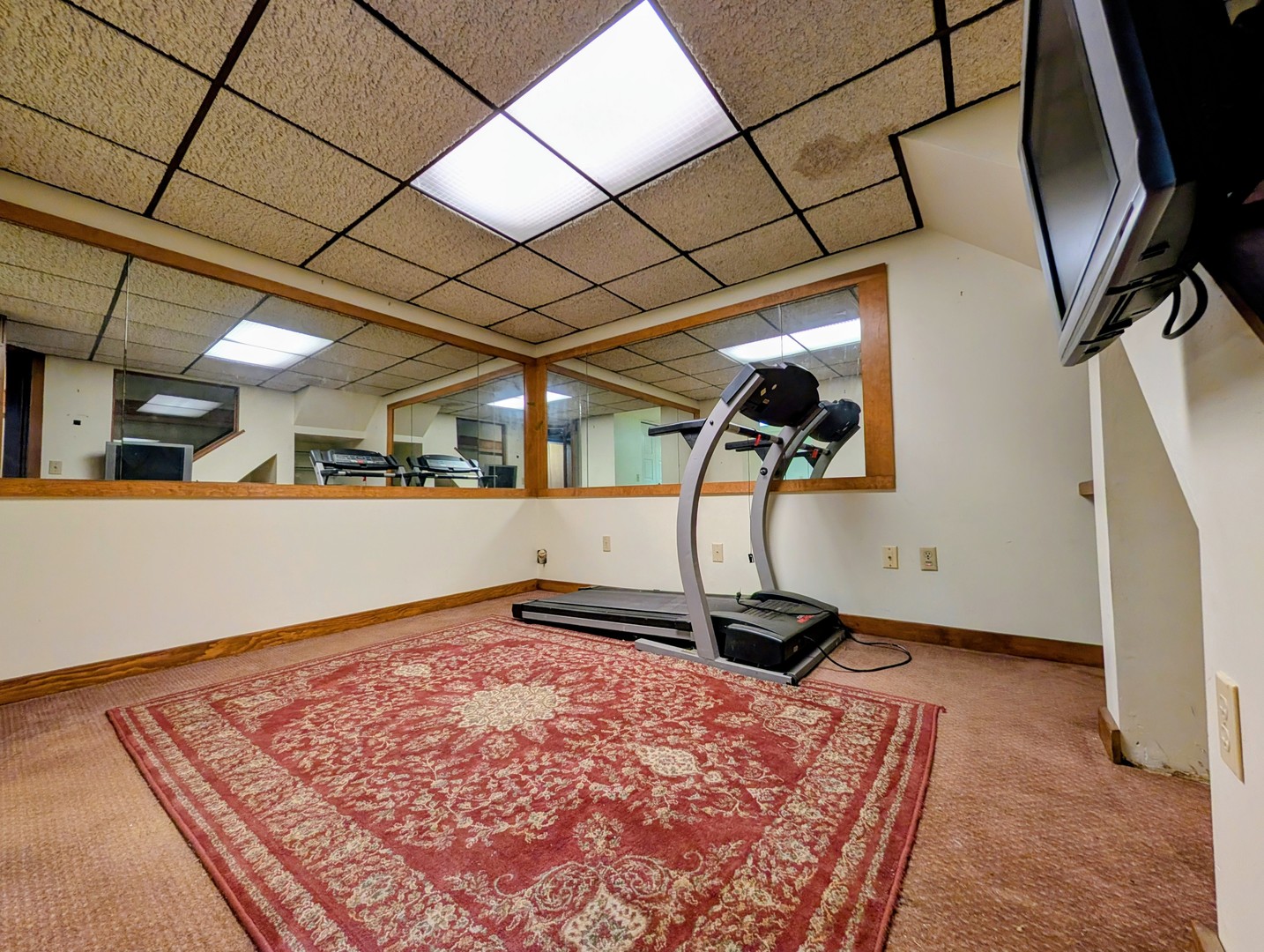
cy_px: 476
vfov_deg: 94.7
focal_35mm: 12
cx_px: 632
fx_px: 439
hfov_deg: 110.5
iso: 70
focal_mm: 2.02
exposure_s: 1/60
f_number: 1.7
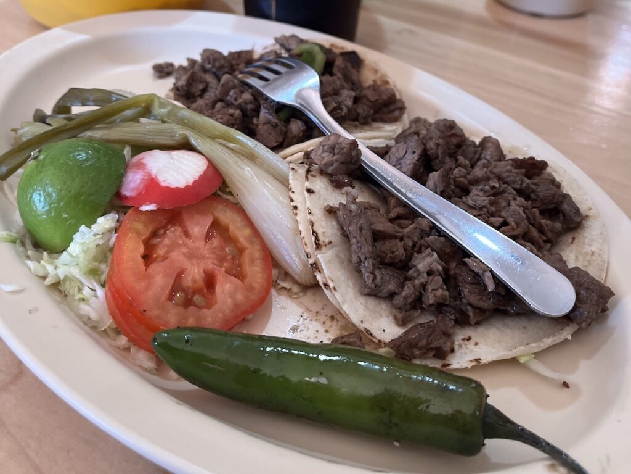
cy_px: 237
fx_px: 474
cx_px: 316
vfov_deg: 53.1
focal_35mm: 26
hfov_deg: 67.3
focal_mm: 5.1
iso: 320
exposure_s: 1/60
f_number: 1.6
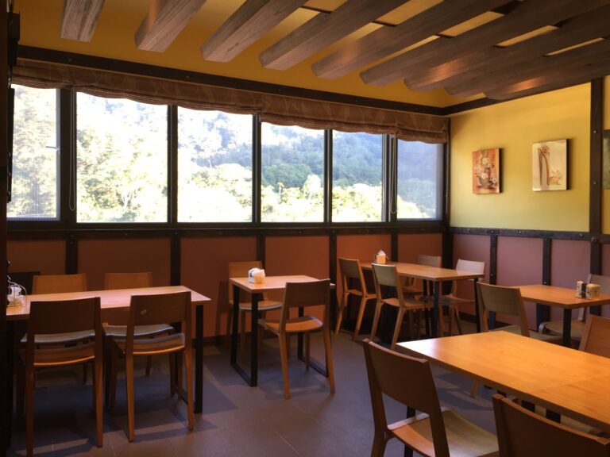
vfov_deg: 48.2
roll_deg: -1.2
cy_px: 228
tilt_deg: -1.7
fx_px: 511
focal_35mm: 29
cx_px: 305
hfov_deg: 61.7
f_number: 2.2
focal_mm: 4.15
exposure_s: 1/30
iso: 40
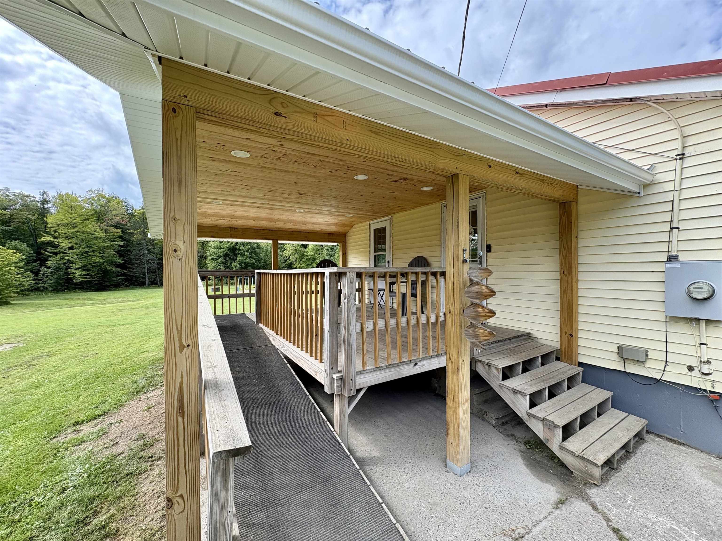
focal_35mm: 14
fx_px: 292
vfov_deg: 85.7
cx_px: 361
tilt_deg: +1.5
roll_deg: +0.7
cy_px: 270
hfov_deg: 102.1
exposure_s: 1/335
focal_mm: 2.22
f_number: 2.2
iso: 40
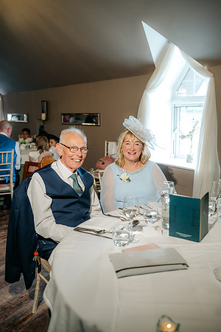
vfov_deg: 54.4
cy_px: 166
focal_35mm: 35
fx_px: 322
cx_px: 110
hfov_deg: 37.9
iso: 640
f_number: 2.5
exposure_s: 1/200
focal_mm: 35
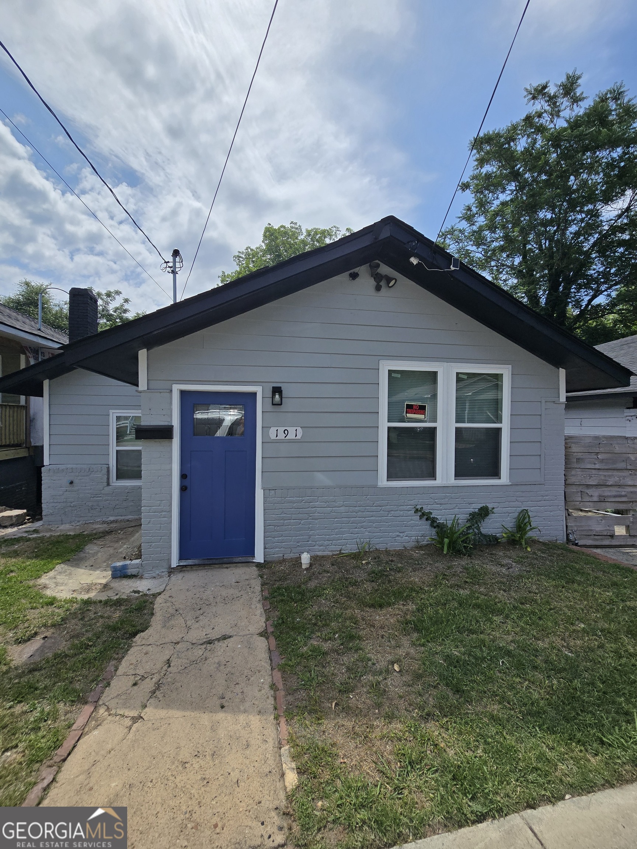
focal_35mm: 13
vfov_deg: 106.2
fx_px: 319
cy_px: 424
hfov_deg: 89.9
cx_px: 318
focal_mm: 2.2
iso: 50
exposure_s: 1/4980
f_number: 2.2
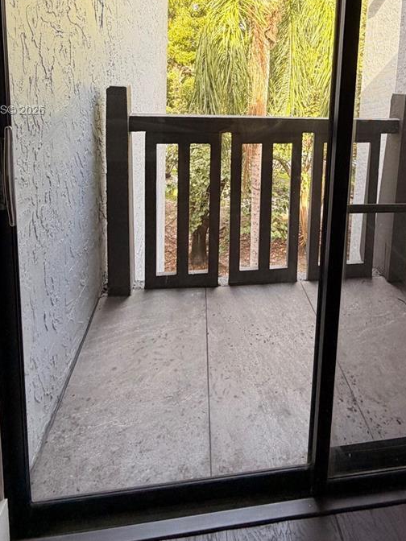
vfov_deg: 63.6
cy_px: 111
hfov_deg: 54.2
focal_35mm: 25
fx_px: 391
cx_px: 258
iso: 100
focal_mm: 2.22
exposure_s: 1/121
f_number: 2.2
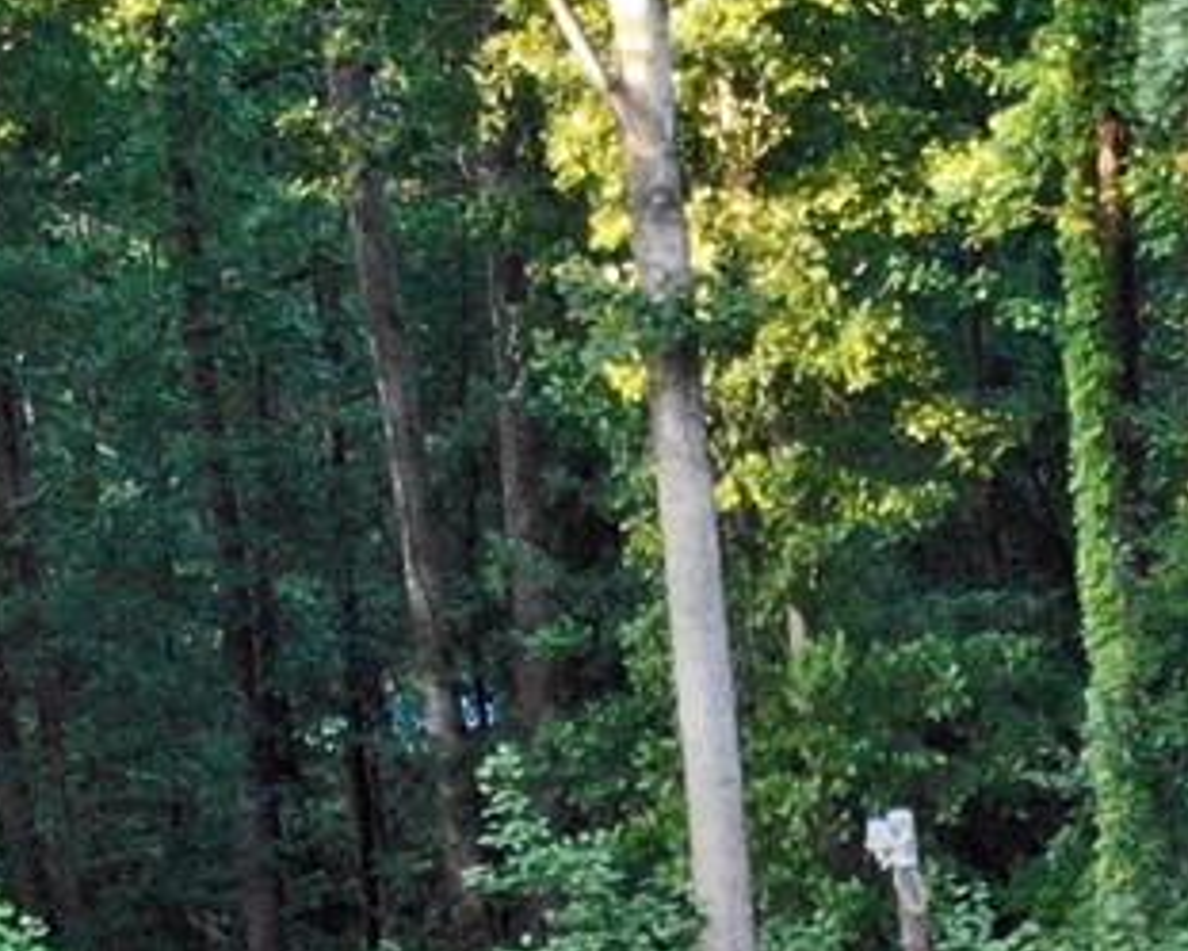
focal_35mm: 154
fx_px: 5416
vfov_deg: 8.4
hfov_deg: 12.1
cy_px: 2918
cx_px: 1623
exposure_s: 1/25
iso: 200
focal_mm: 4.5
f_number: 2.8
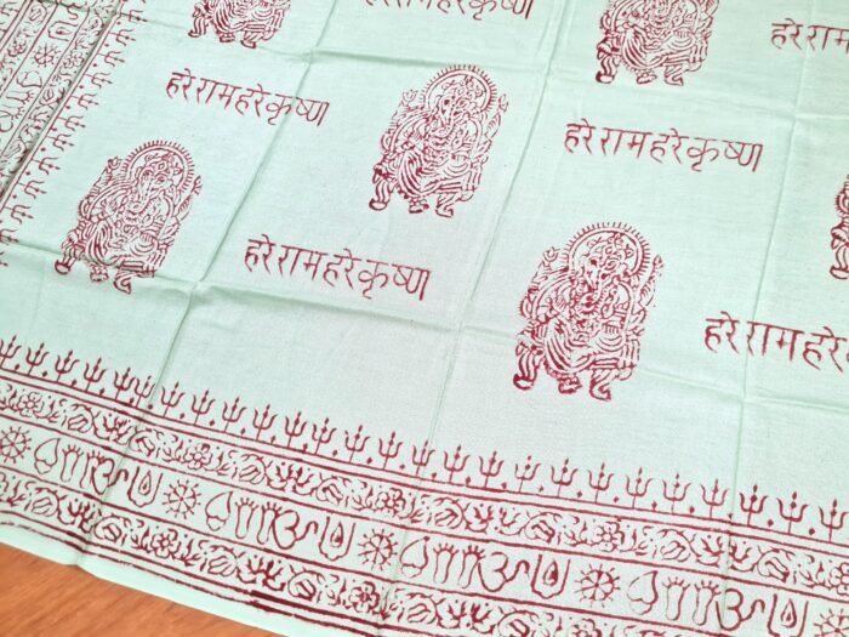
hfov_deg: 67.3
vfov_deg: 53.1
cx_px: 424
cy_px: 318
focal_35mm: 26
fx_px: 638
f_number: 1.8
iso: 160
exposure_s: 1/120
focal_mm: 5.4
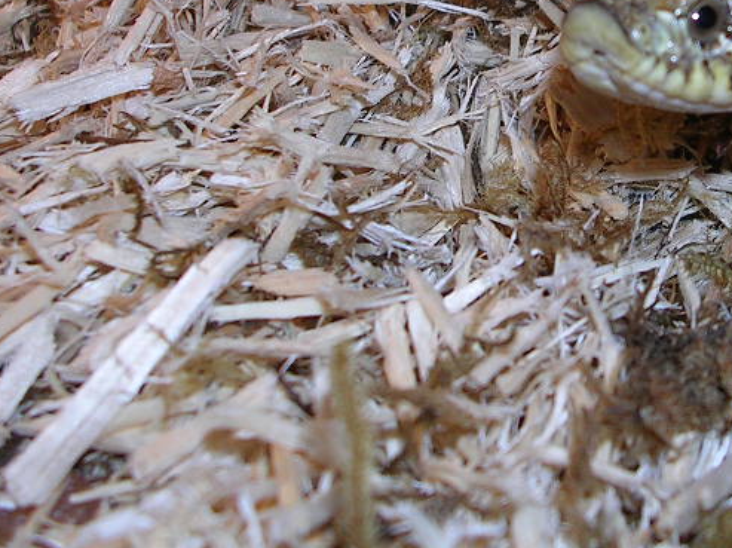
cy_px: 1
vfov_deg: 18.2
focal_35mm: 79
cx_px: 679
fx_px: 1669
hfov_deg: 24.0
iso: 50
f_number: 2.8
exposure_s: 1/60.1
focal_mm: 5.8
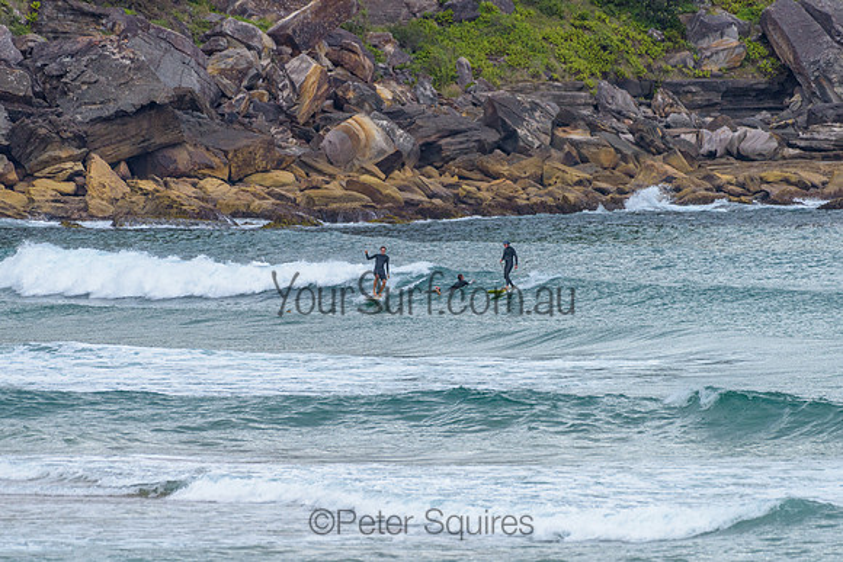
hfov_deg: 3.4
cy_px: 274
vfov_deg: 2.2
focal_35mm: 613
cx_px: 410
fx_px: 14361
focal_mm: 500
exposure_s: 1/2000
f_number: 5.6
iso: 400
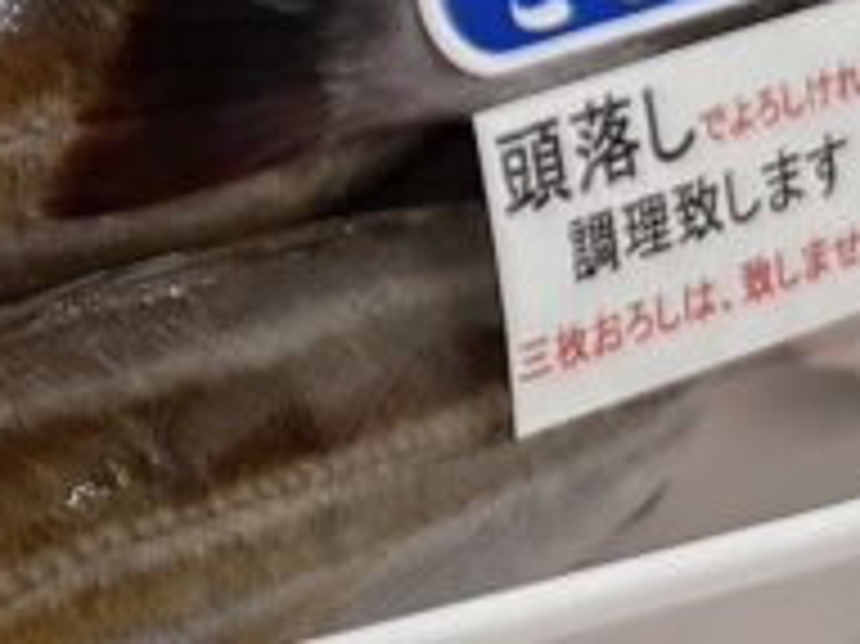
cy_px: -257
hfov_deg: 12.7
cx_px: -982
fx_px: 3253
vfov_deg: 11.0
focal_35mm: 131
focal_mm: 5.96
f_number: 1.6
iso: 125
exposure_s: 1/120
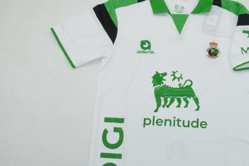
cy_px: 103
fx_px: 352
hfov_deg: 37.9
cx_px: 189
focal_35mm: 51
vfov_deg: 26.4
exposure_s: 1/200
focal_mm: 22
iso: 6400
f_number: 25
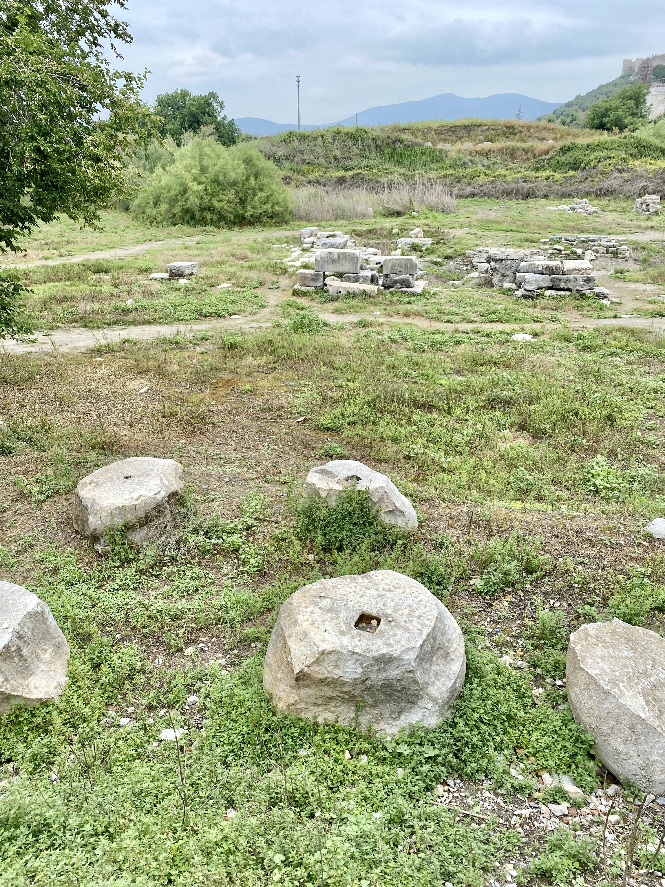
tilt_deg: -22.5
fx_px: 666
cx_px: 332
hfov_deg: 53.1
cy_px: 444
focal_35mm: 26
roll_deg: +0.5
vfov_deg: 67.3
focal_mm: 4.25
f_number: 1.8
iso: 32
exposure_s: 1/1484
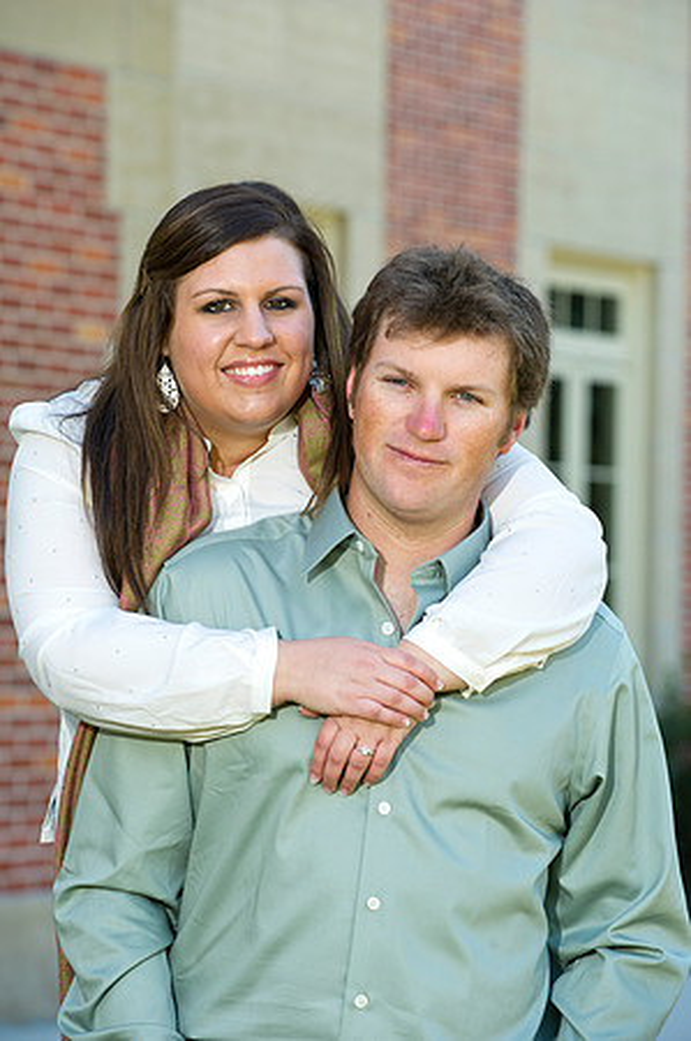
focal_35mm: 160
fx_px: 4617
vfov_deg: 12.9
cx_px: 346
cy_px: 520
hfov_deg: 8.6
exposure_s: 1/160
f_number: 5.6
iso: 400
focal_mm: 160
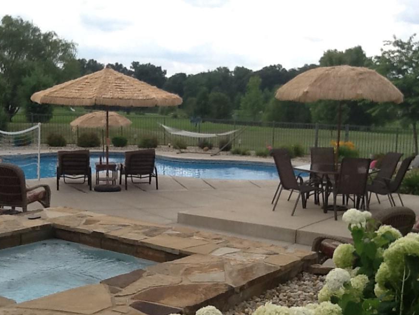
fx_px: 630
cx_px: 196
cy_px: 178
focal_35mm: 52
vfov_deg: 28.0
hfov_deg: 36.8
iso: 40
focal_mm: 2.03
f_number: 2.4
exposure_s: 1/863
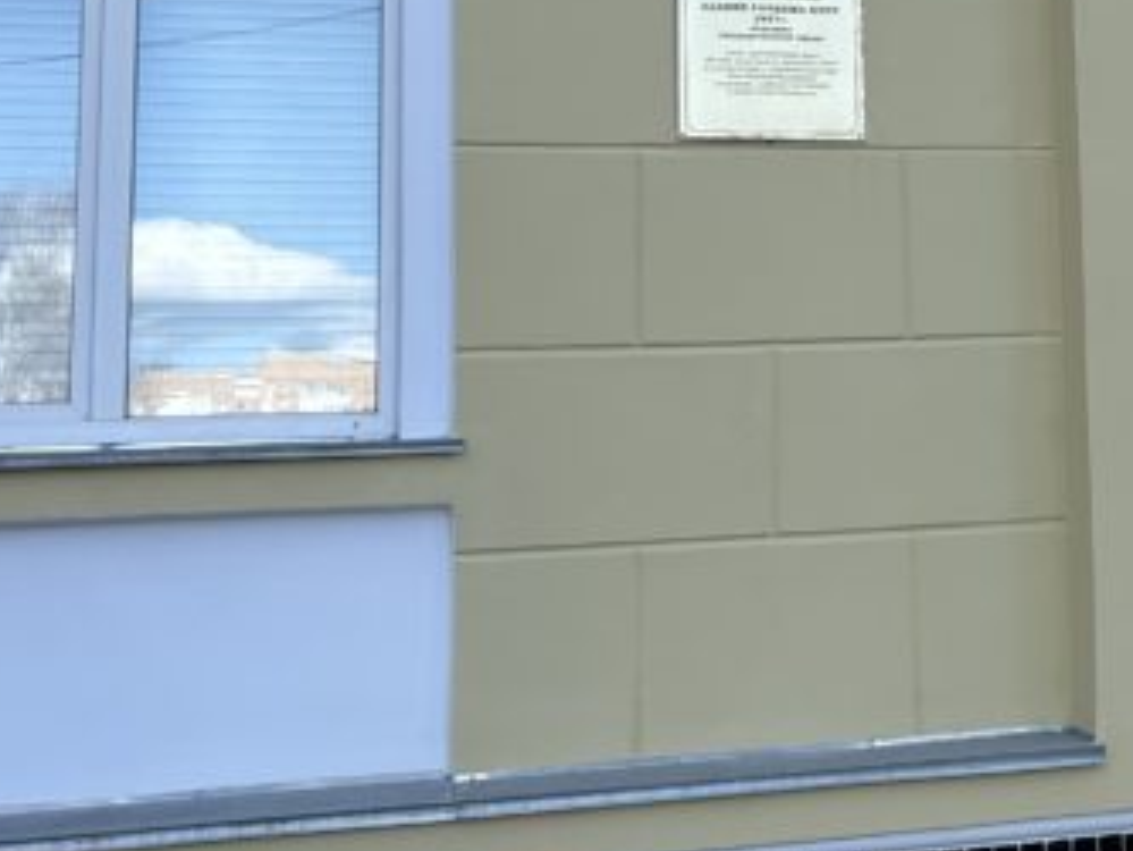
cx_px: 1415
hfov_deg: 22.2
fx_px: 2619
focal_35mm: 80
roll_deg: +3.8
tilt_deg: +10.9
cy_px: 112
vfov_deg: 18.2
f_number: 1.5
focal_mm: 5.7
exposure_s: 1/1224
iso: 50
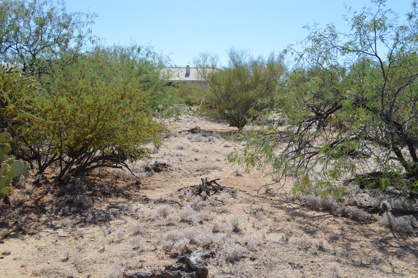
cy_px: 139
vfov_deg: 36.8
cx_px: 209
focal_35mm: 36
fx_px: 418
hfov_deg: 53.2
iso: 100
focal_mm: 24
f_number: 8
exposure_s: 1/250
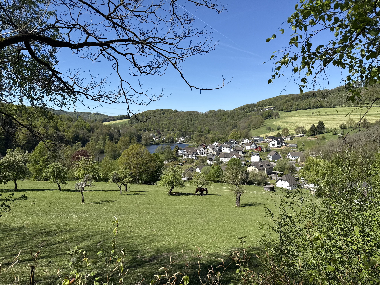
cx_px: 190
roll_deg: -0.7
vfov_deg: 56.8
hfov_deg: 71.6
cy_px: 142
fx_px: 263
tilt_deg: -3.6
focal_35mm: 24
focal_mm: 6.76
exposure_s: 1/3953
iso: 80
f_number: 1.78
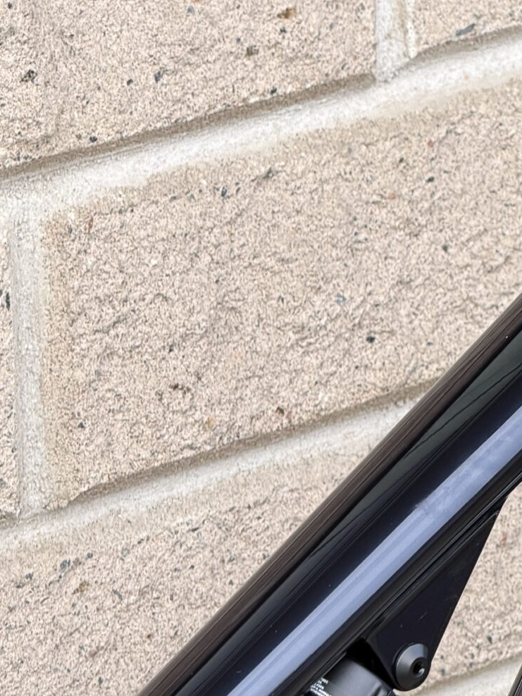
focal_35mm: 259
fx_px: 5208
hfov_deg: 5.7
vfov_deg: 7.6
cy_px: 835
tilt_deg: -23.5
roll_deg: -0.5
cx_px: 478
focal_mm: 16.89
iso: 50
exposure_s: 1/121
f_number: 2.8
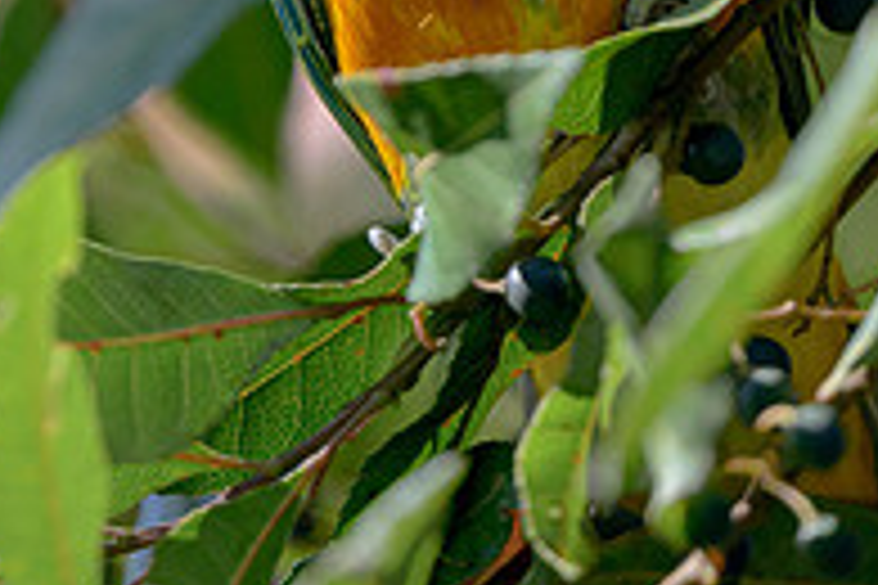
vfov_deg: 0.8
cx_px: 163
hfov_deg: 1.2
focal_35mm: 1778
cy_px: -15
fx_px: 43360
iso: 450
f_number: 2.8
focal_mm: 400
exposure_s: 1/1600
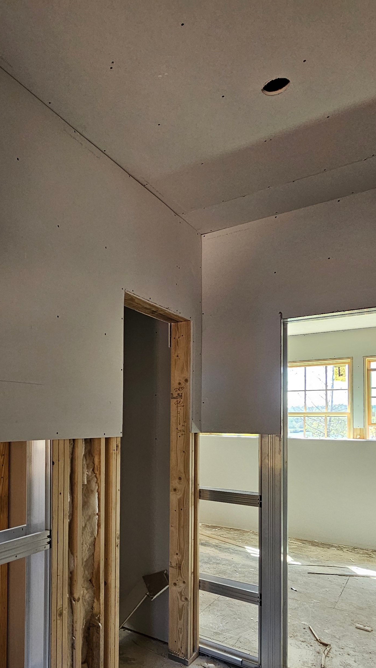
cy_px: 405
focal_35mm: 23
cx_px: 59
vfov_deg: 77.7
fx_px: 408
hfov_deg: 46.1
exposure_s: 1/77
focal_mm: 2.2
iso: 160
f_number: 2.2
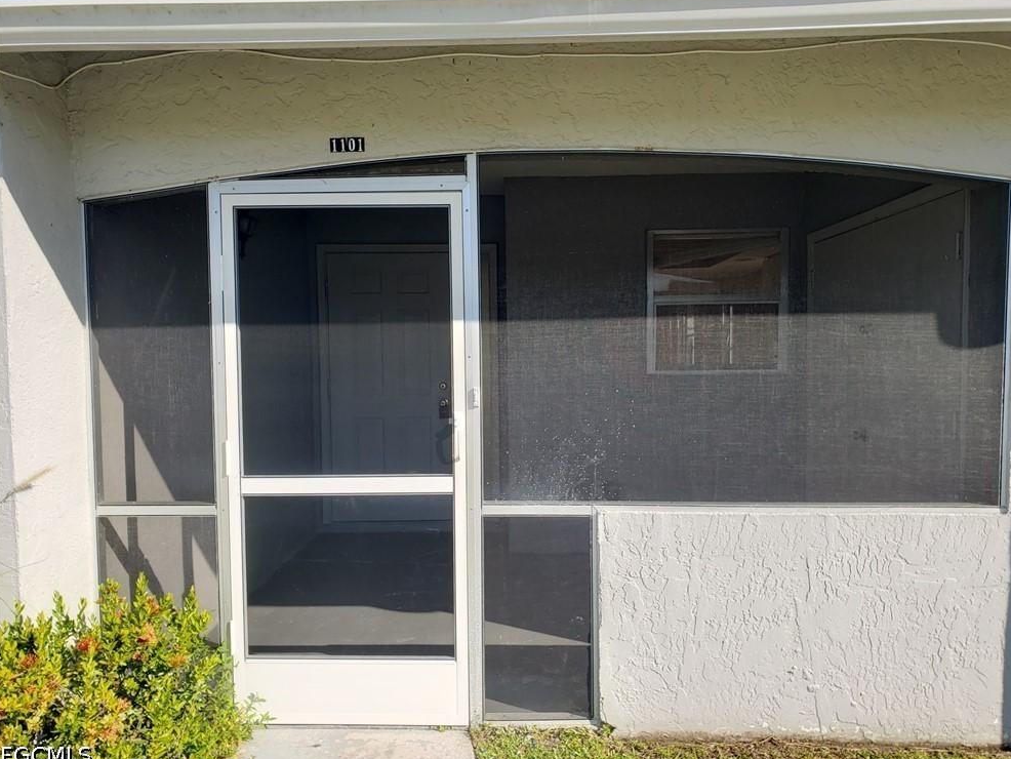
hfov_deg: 65.3
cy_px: 378
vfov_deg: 51.4
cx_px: 520
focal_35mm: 27
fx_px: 789
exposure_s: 1/392
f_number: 2.4
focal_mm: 4.3
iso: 50
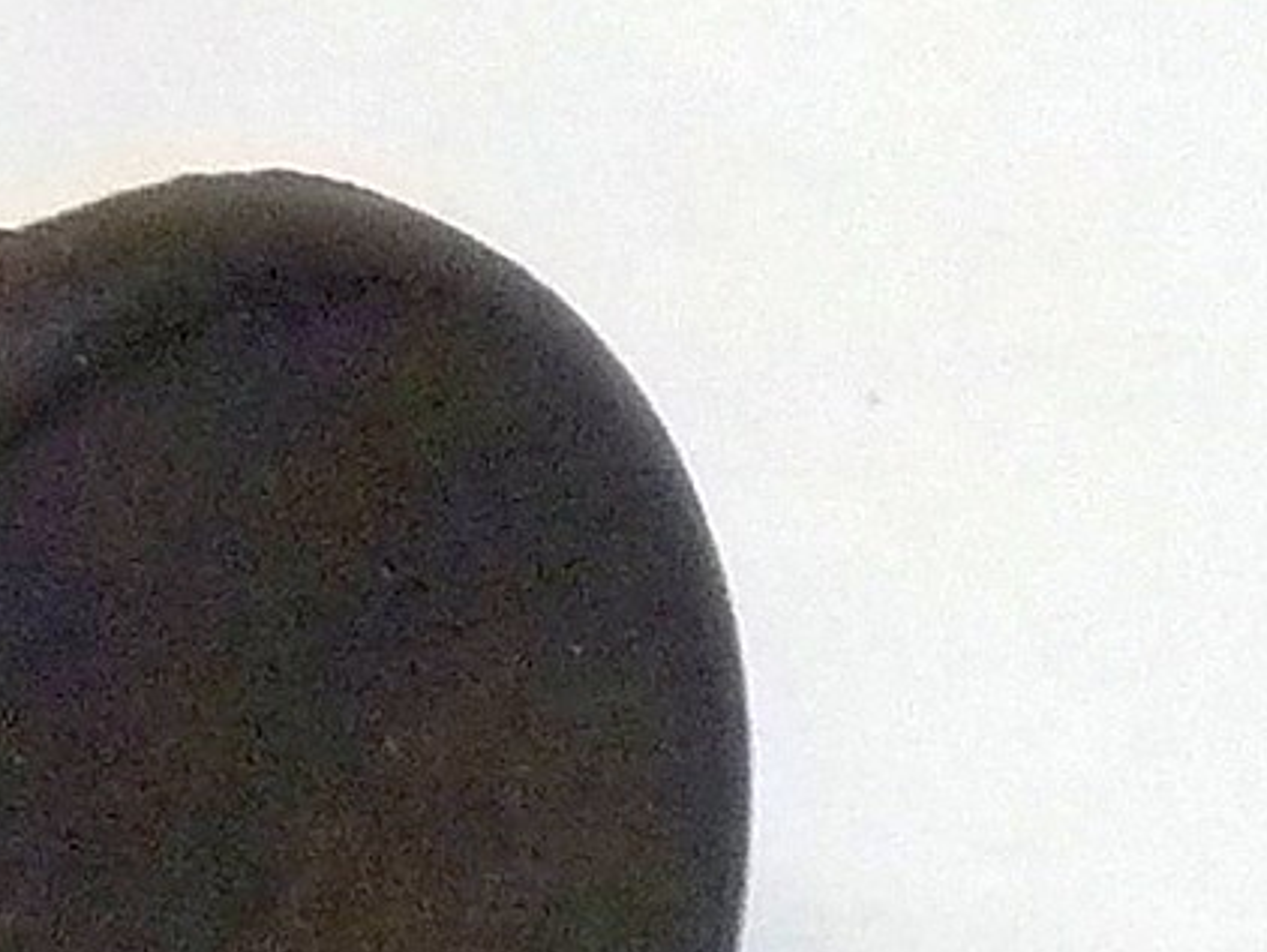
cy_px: 922
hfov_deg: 12.2
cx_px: -89
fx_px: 5823
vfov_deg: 9.3
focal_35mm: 159
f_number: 4.1
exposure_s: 1/30
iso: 400
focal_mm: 11.9
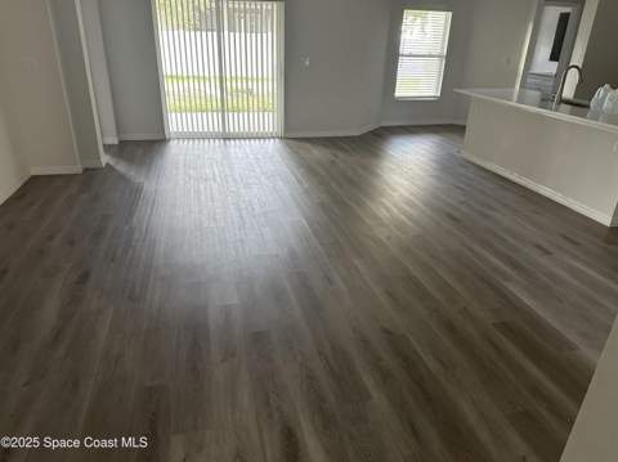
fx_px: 428
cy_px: 231
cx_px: 309
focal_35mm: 24
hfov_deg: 71.7
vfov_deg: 56.7
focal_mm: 6.86
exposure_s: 1/60
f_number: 1.78
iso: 400
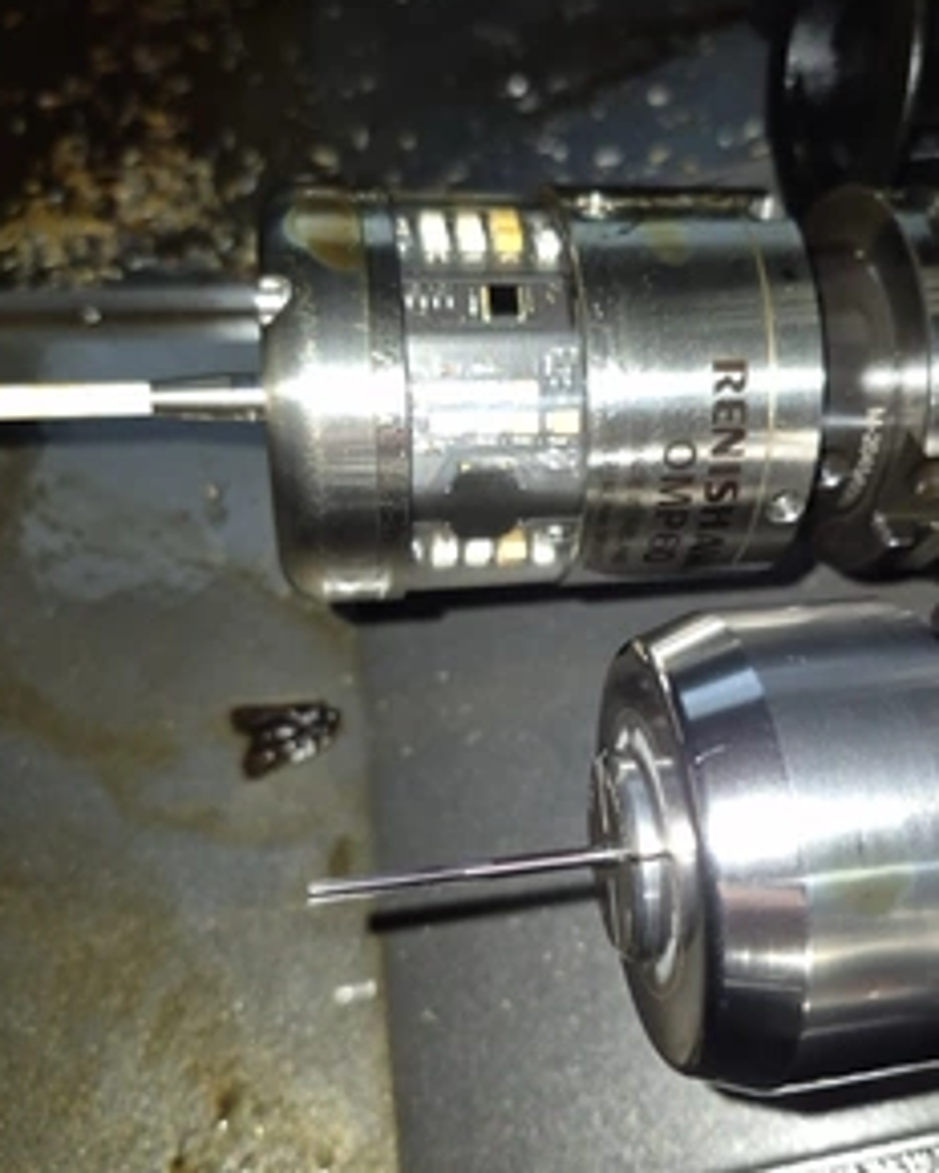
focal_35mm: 31
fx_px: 1077
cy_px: 558
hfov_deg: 46.8
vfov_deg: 57.2
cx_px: 579
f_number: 1.8
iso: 125
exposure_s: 1/10
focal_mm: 5.4
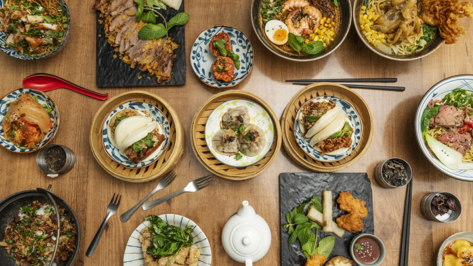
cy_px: 134
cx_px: 238
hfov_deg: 62.6
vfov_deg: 37.8
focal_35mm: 31
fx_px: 389
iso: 250
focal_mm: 29
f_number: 7.1
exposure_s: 1/100
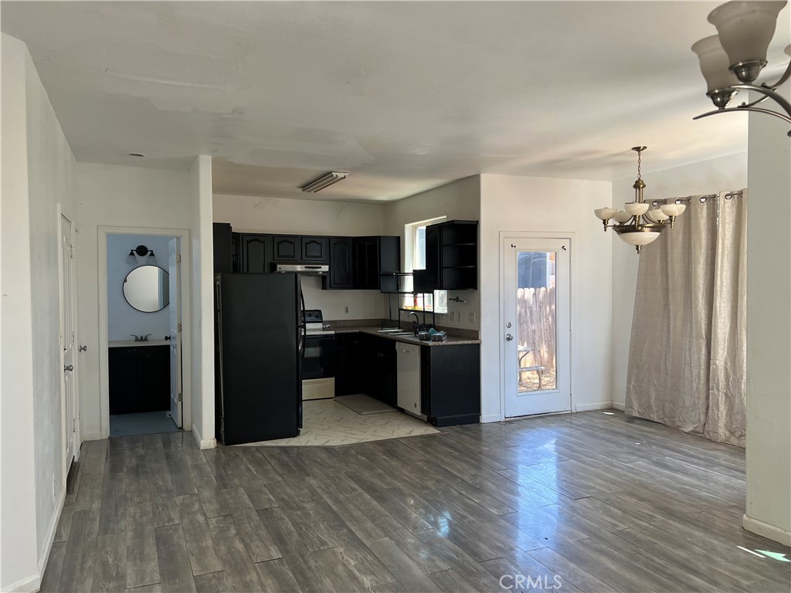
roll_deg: -0.9
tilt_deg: -0.6
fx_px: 594
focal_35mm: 26
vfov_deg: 53.1
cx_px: 396
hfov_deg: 67.3
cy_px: 296
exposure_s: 1/121
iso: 64
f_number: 1.5
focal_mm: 5.7
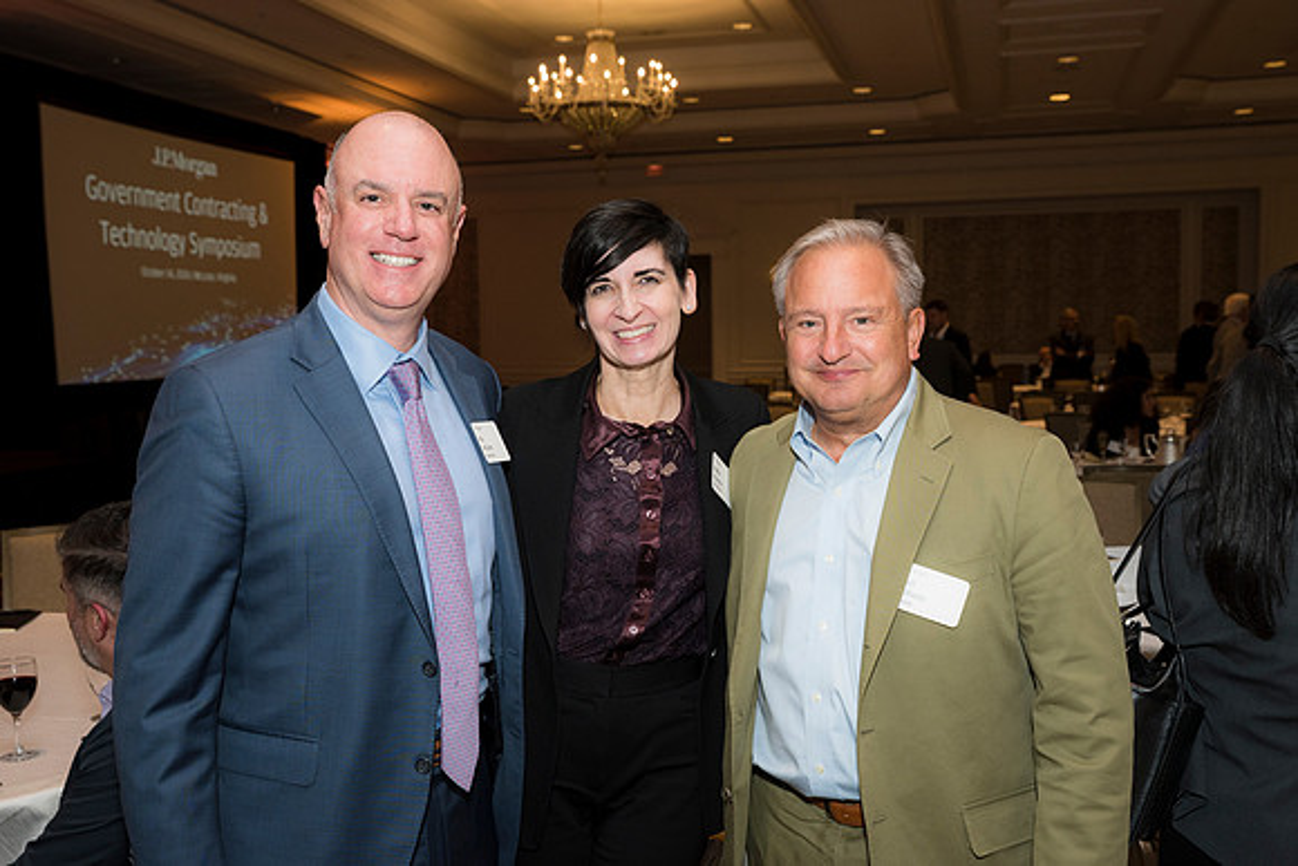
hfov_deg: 50.7
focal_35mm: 38
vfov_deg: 35.1
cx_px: 649
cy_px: 433
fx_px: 1370
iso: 800
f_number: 5.6
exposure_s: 1/125
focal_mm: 38
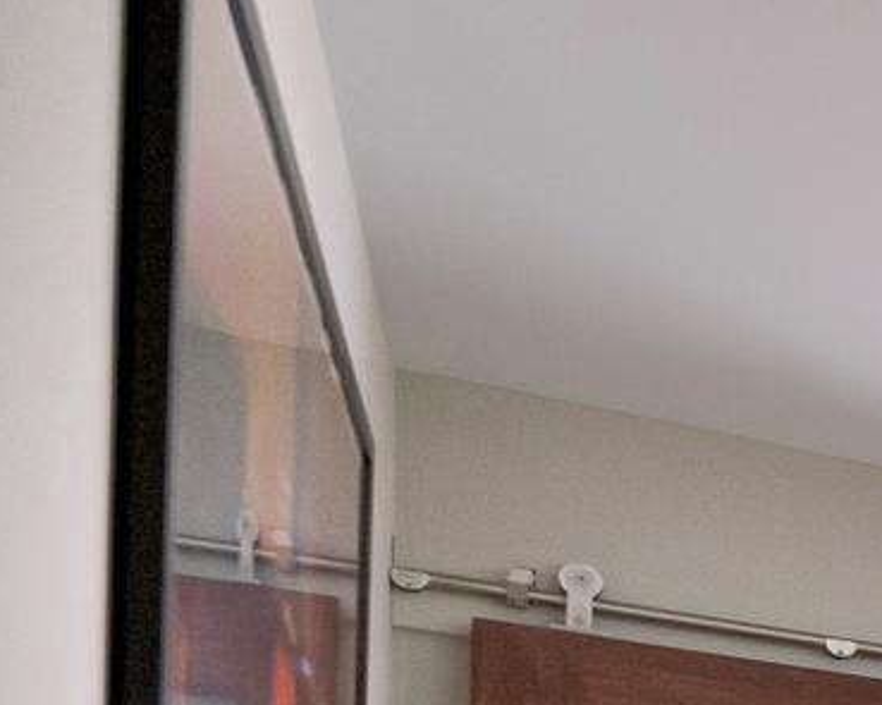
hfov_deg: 12.8
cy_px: 1285
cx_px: 2438
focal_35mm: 73
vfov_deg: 17.1
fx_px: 1905
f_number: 4.5
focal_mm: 14
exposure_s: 1/125
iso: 1000
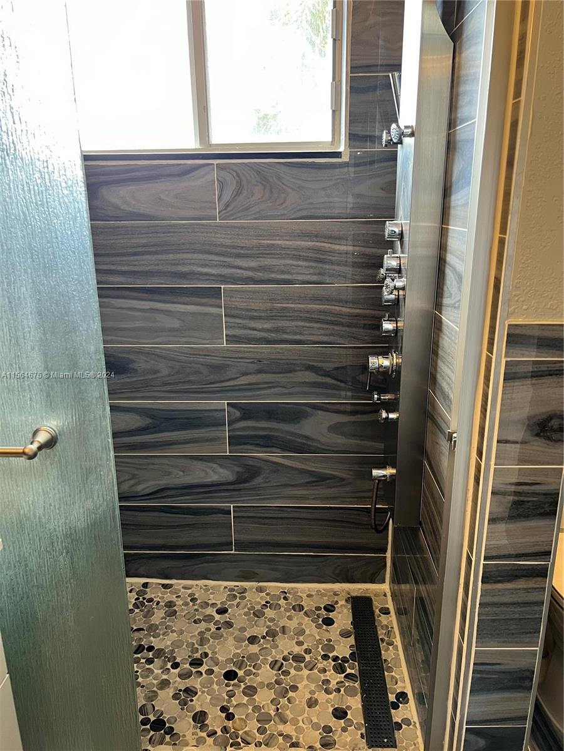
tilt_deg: -15.3
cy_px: 376
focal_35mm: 26
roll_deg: +0.8
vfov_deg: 67.3
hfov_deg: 53.1
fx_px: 565
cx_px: 282
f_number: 1.5
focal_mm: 5.7
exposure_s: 1/60
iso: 160
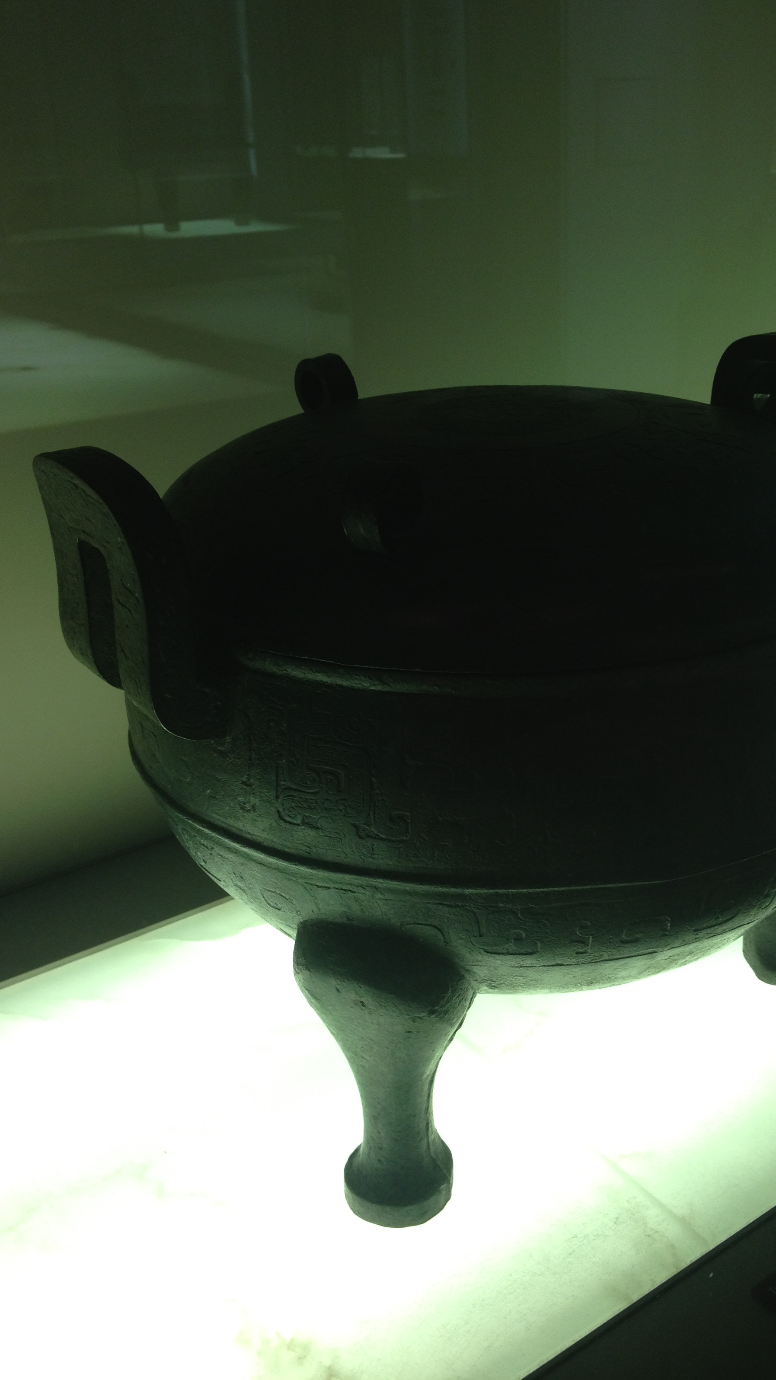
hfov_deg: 30.3
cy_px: 678
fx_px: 1427
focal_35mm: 39
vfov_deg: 51.6
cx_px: 483
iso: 64
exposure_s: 1/40
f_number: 2.4
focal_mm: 4.28
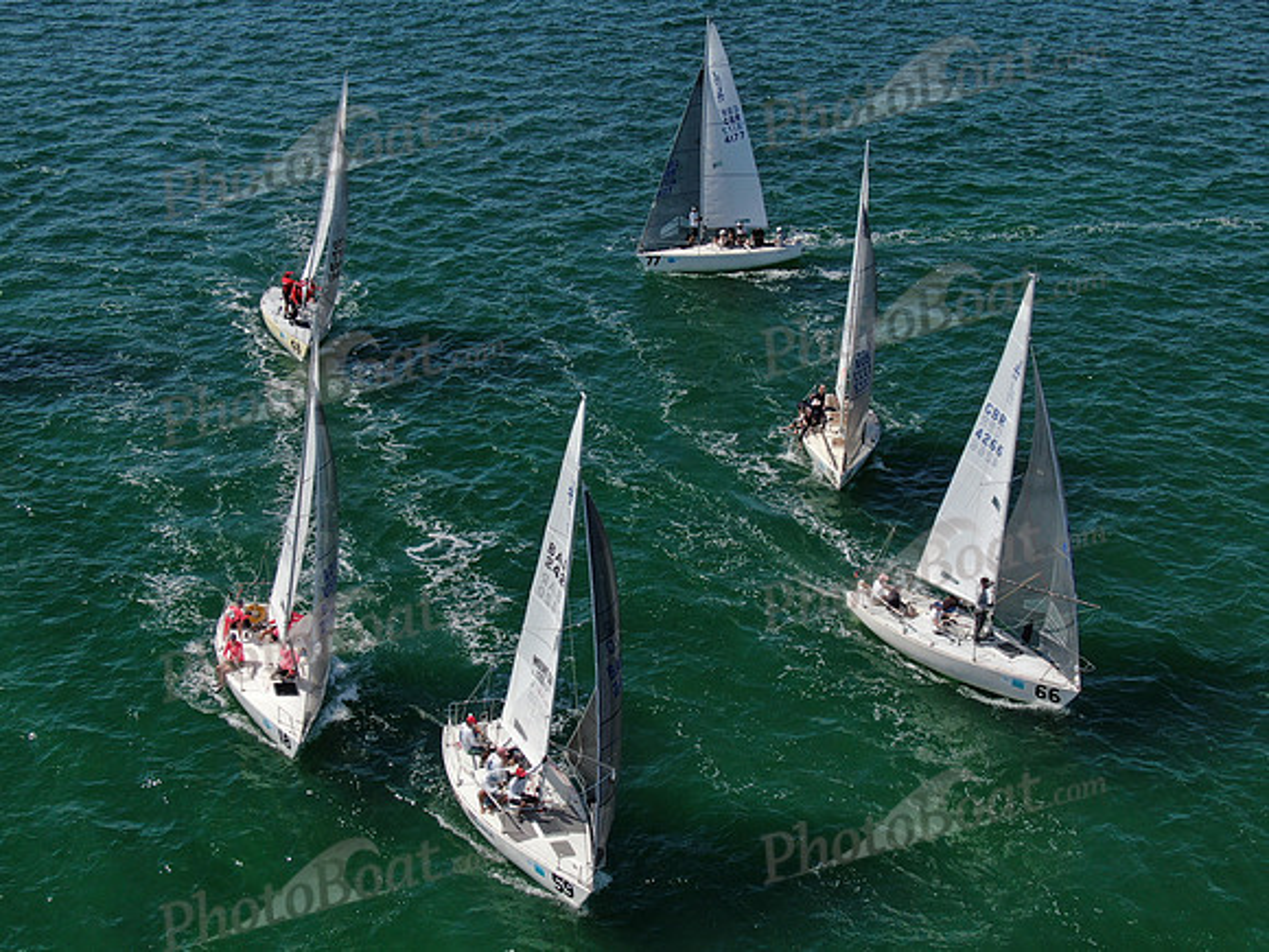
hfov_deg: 40.4
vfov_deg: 30.9
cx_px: 634
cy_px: 476
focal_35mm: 47
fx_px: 1723
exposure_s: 1/1250
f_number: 3.8
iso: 100
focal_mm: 8.42
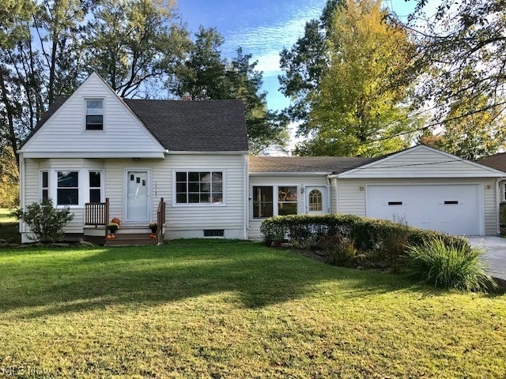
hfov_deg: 63.4
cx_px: 253
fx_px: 409
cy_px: 190
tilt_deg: +2.5
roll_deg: -0.1
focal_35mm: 28
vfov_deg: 49.7
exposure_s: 1/812
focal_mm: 3.99
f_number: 1.8
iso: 20
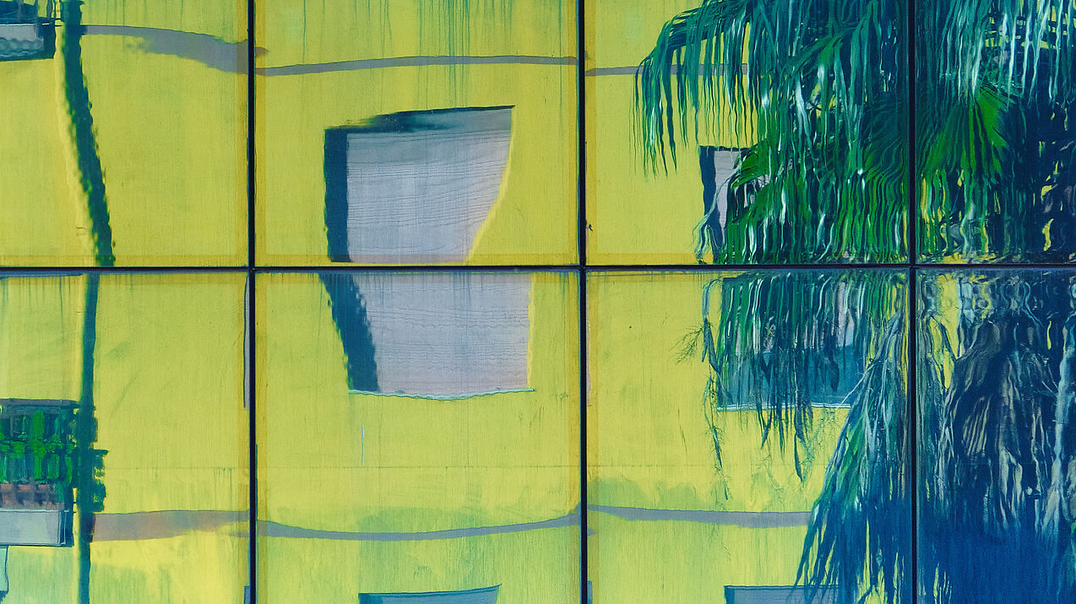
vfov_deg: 1.8
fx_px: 19426
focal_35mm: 681
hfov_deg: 3.2
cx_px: 291
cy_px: -59
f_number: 6.7
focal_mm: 230
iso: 500
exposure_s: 1/500
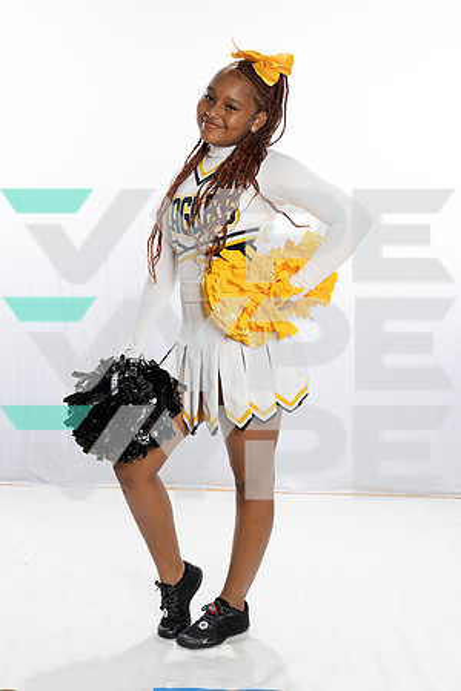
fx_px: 960
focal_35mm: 50
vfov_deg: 39.6
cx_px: 230
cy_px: 346
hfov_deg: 27.0
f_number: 10
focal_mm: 50
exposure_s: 1/250
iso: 1250
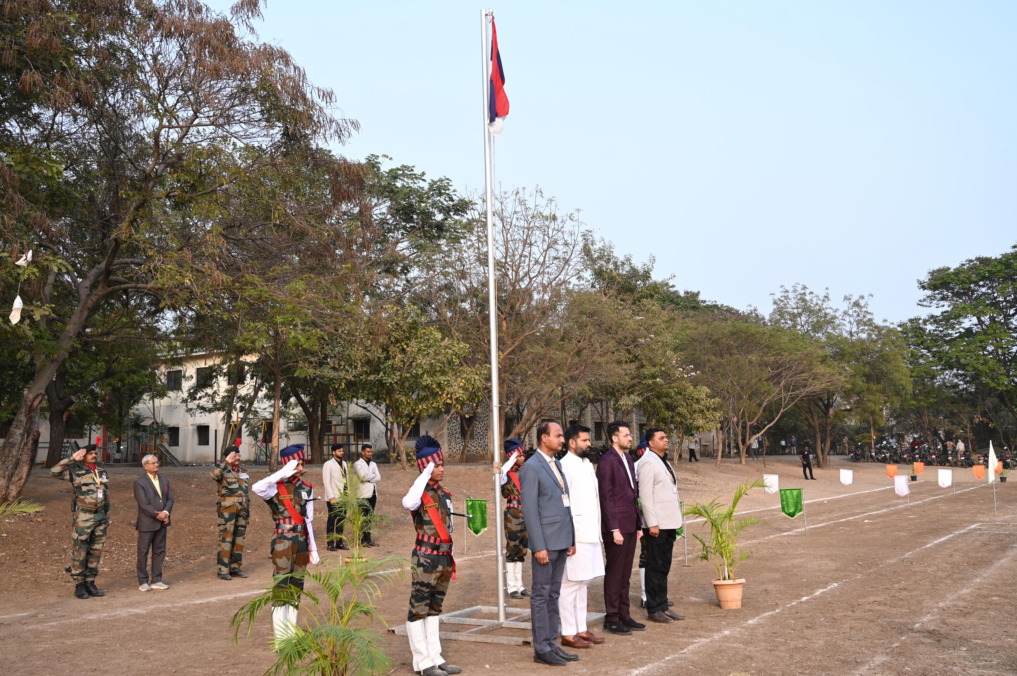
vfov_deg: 39.9
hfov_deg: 57.3
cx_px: 508
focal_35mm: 33
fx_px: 932
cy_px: 338
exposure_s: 1/320
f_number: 5
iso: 250
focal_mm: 33
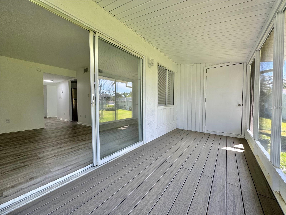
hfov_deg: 102.1
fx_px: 116
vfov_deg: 85.7
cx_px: 143
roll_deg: +0.5
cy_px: 108
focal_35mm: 14
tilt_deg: -2.5
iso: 40
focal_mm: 2.22
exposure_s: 1/99
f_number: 2.2
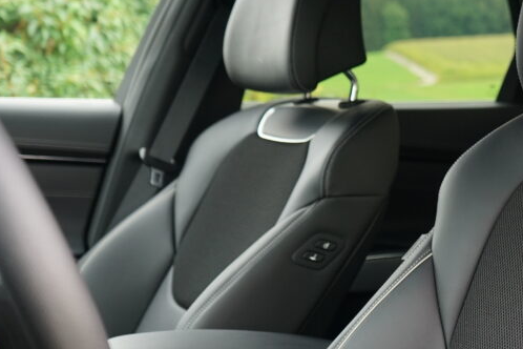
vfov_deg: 18.4
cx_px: 424
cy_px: 203
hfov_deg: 26.8
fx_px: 1075
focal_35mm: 74
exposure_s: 1/160
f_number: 4
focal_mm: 36
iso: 640
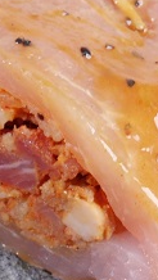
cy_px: 99
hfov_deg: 2.4
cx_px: -299
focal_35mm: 494
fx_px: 3671
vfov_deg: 4.4
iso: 200
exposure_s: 1/160
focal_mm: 43
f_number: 9
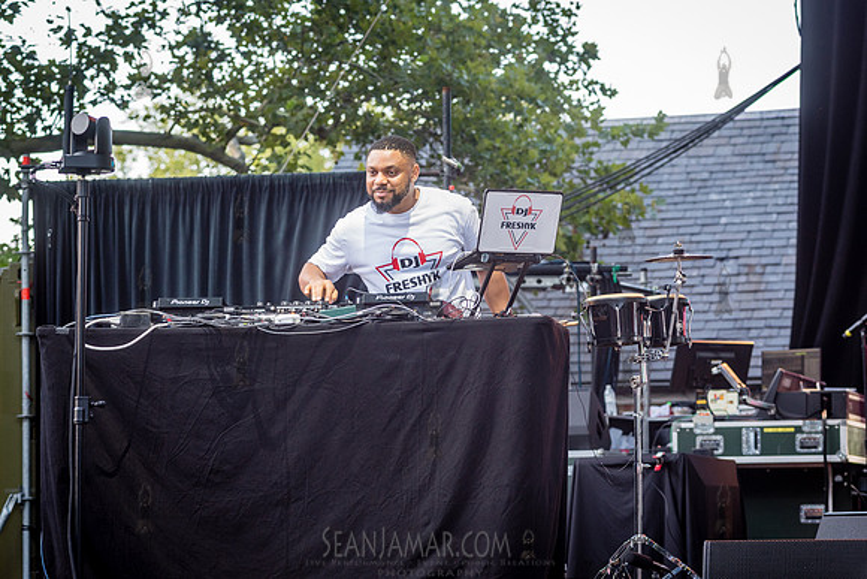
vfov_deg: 11.4
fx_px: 2904
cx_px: 449
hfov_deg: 17.0
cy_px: 289
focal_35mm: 121
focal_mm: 112
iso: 640
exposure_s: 1/160
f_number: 4.5
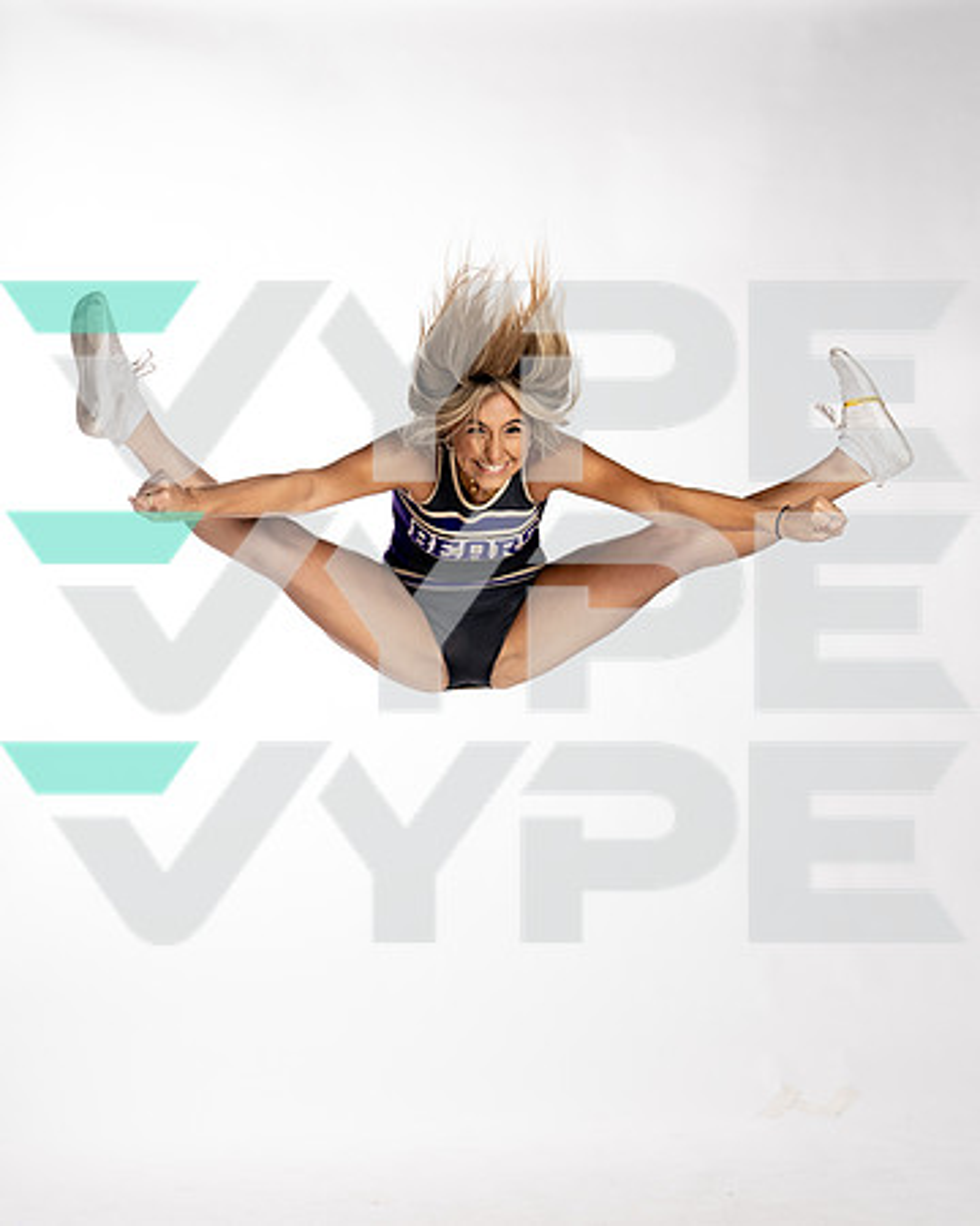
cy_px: 691
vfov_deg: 22.3
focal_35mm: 86
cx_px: 598
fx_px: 3106
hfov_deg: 17.9
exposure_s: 1/250
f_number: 5
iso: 400
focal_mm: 54
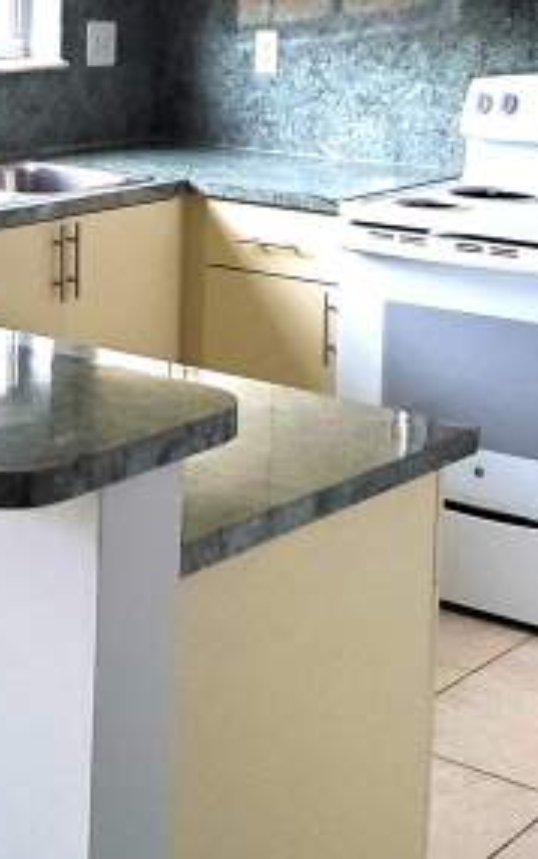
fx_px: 1805
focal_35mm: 77
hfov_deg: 16.9
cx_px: 150
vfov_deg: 26.5
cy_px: 222
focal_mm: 4.3
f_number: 1.5
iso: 250
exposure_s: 1/60
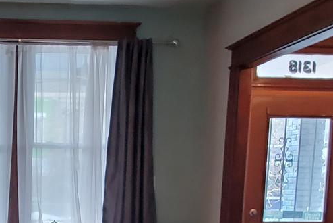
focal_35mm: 56
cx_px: 7
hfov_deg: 32.9
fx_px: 518
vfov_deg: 22.9
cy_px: 241
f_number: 2.2
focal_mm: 1.8
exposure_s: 1/60
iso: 125
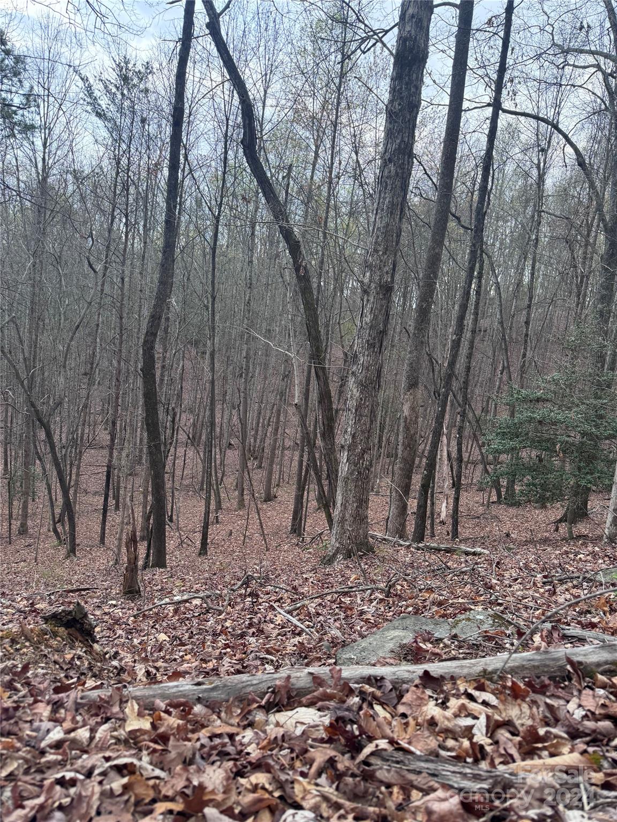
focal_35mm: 24
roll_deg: -8.6
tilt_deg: -9.9
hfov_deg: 56.8
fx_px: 570
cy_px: 411
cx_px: 308
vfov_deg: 71.6
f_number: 1.78
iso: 200
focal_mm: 6.86
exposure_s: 1/121
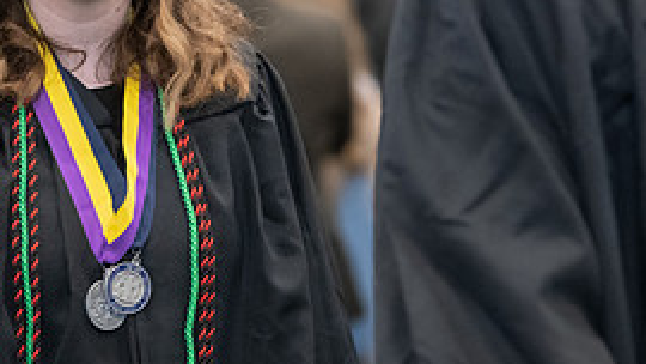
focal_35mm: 326
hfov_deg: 6.6
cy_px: -37
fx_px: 5585
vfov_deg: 3.7
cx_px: 158
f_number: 3.2
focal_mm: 145
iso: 3200
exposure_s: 1/200
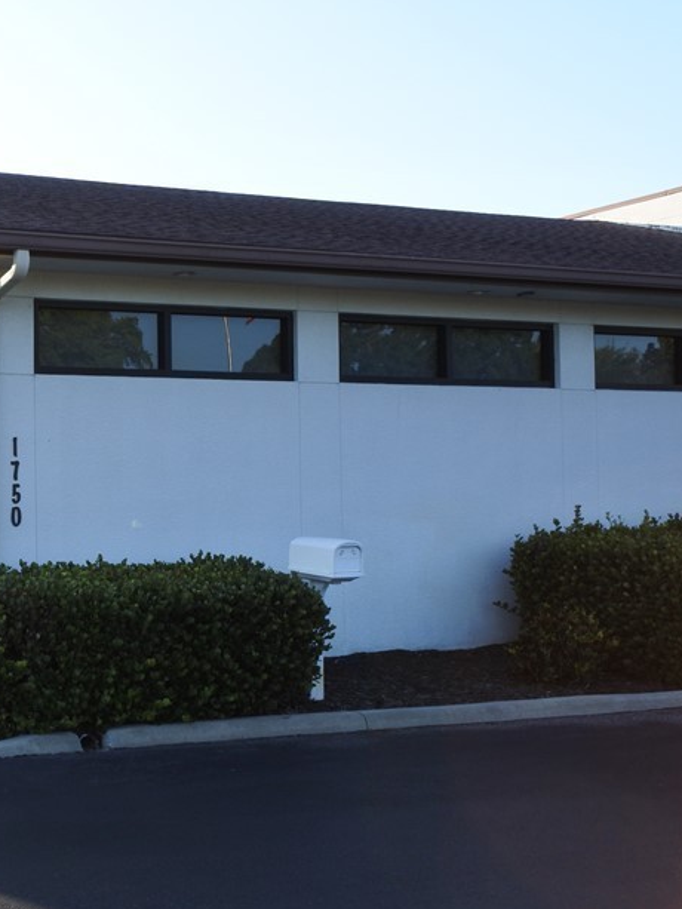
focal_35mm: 46
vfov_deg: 41.2
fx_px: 1208
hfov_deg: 28.3
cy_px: 457
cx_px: -92
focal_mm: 10
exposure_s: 1/250
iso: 200
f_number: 5.6
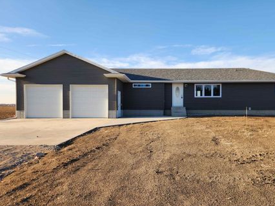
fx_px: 214
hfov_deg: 65.1
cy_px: 109
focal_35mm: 27
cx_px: 156
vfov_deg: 51.3
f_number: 1.8
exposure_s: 1/666
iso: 20
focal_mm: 5.4
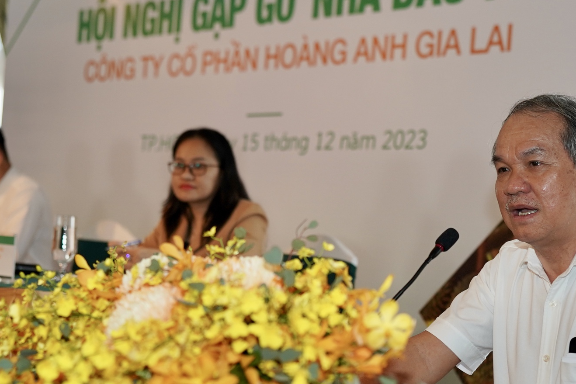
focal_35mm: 68
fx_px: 1088
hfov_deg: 29.6
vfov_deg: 20.0
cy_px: 218
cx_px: 355
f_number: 2.4
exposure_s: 1/250
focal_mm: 35
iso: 320
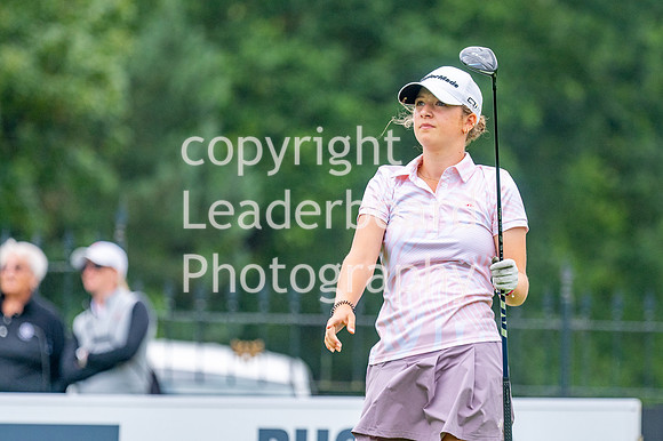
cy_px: 194
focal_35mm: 510
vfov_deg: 2.7
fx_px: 9390
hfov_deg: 4.0
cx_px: 373
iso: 400
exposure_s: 1/2000
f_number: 4.5
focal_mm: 300
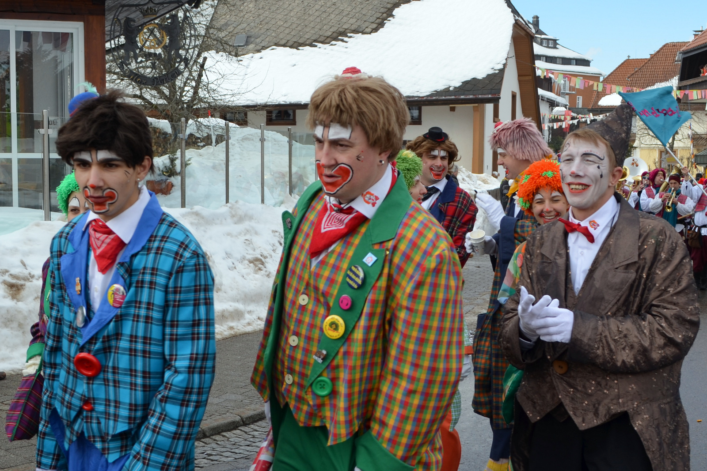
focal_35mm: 33
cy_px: 236
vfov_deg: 40.0
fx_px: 648
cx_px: 354
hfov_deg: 57.2
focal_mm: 22
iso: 100
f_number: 8
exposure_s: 1/200
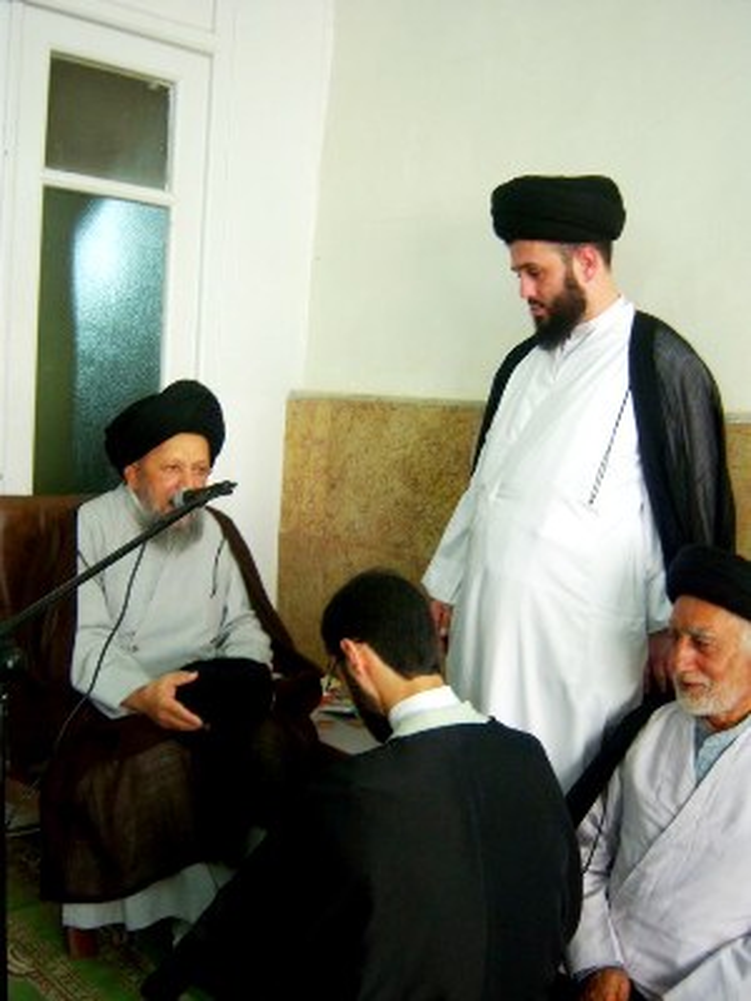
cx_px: 376
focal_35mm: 36
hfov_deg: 39.7
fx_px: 1041
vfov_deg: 51.4
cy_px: 500
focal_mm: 7.5
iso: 80
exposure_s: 1/25
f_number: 2.8
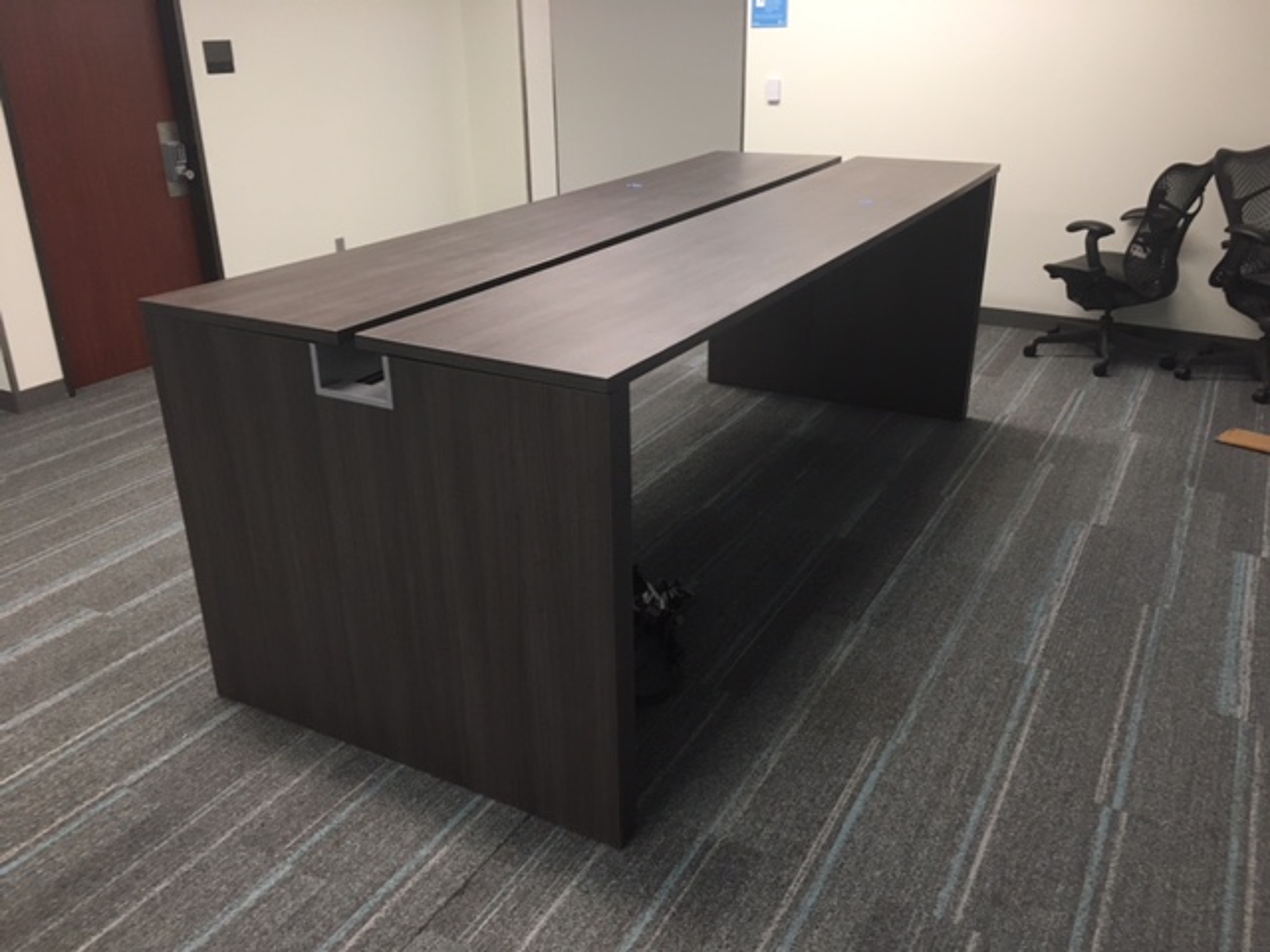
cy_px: 476
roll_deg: +0.5
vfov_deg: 48.2
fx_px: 1064
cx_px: 635
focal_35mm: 29
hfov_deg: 61.7
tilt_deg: -21.2
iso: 125
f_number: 2.2
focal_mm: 4.15
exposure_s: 1/30
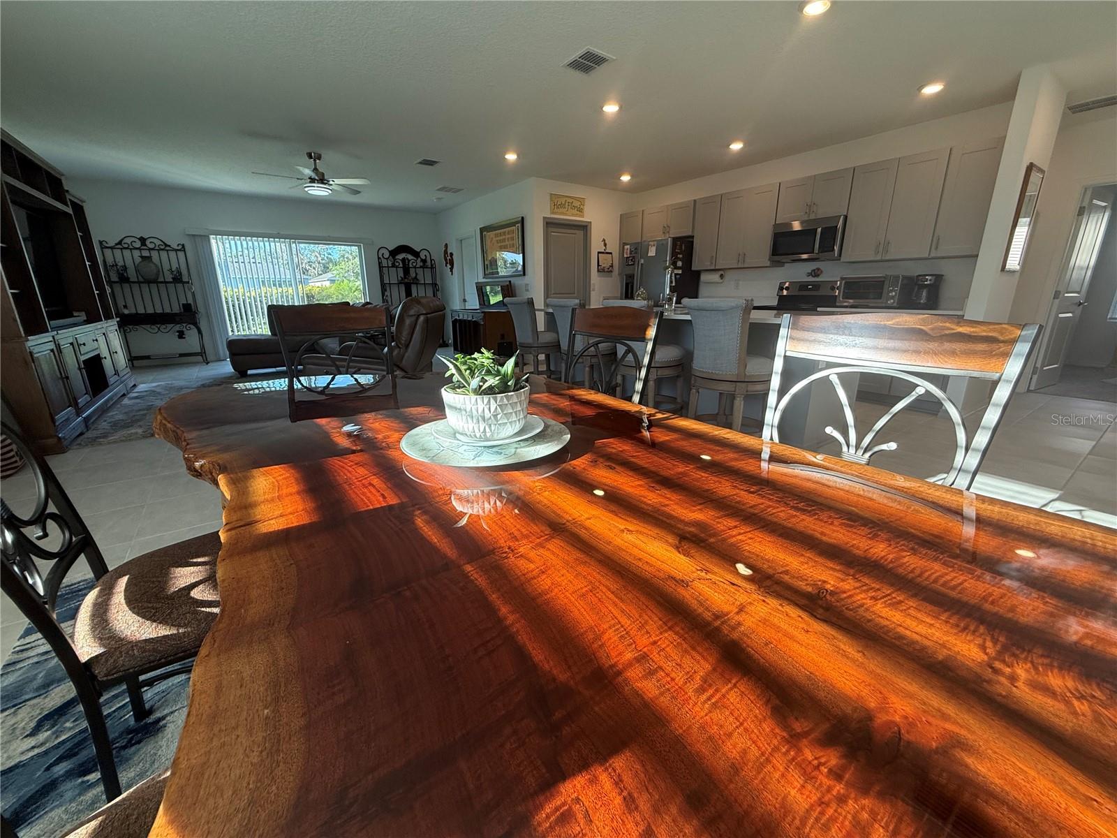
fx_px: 452
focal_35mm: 14
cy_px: 419
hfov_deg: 102.1
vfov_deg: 85.7
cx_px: 558
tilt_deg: -15.6
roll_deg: +0.3
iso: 125
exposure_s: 1/120
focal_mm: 2.22
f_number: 2.2
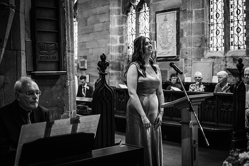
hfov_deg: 36.9
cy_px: 83
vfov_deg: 25.0
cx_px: 124
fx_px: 373
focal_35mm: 54
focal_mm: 54
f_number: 2.8
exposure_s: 1/200
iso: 1400
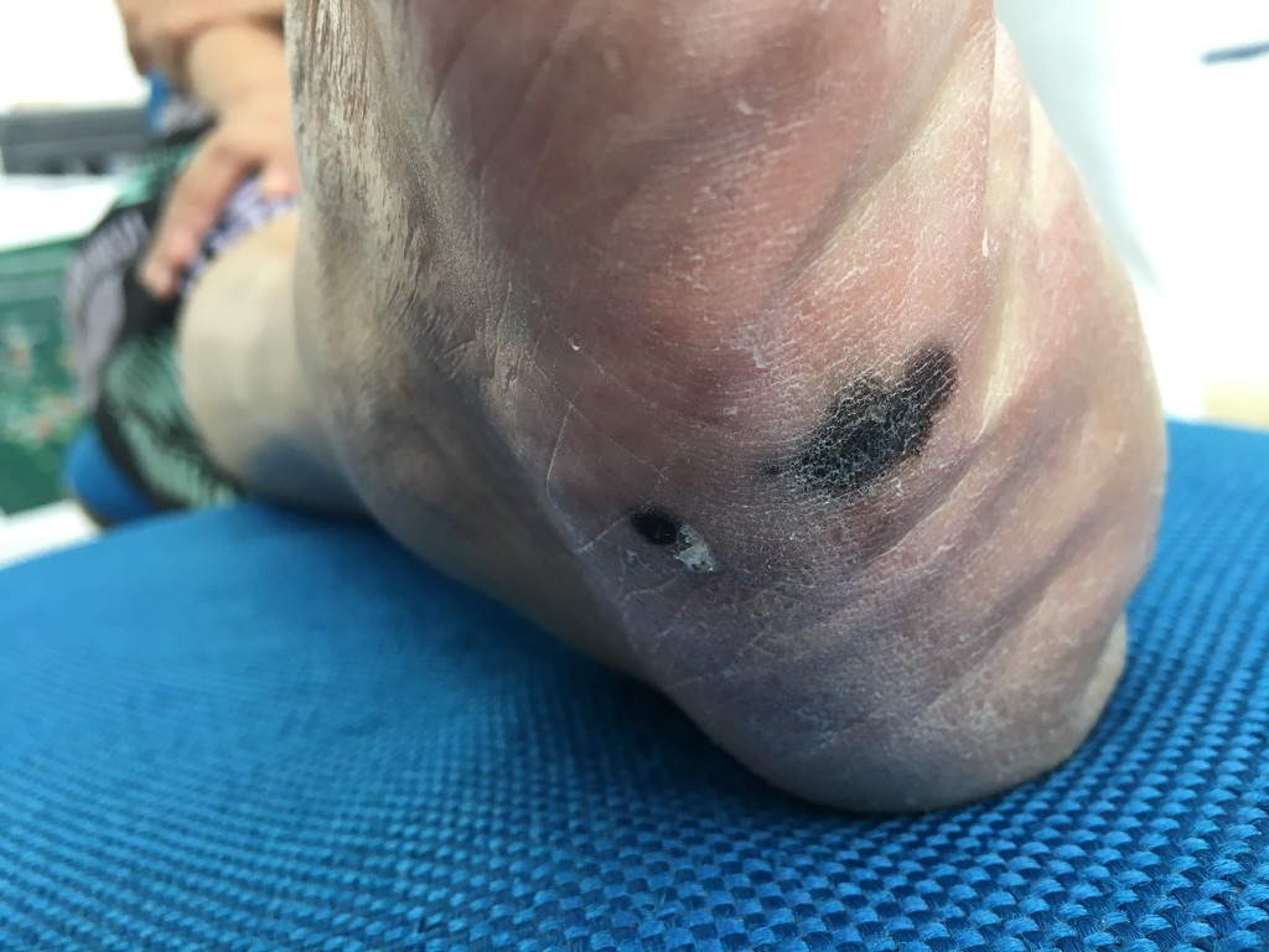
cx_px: 634
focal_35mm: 29
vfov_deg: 48.2
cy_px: 476
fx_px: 1063
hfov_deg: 61.7
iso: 32
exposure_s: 1/30
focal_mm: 4.15
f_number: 2.2
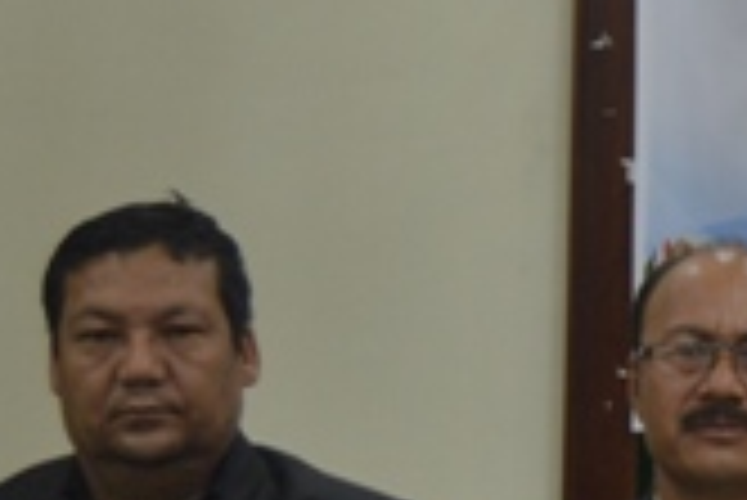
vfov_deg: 7.5
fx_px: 3800
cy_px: 428
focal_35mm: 183
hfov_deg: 10.6
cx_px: 1271
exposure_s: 1/60
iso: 450
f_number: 4.2
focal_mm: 30
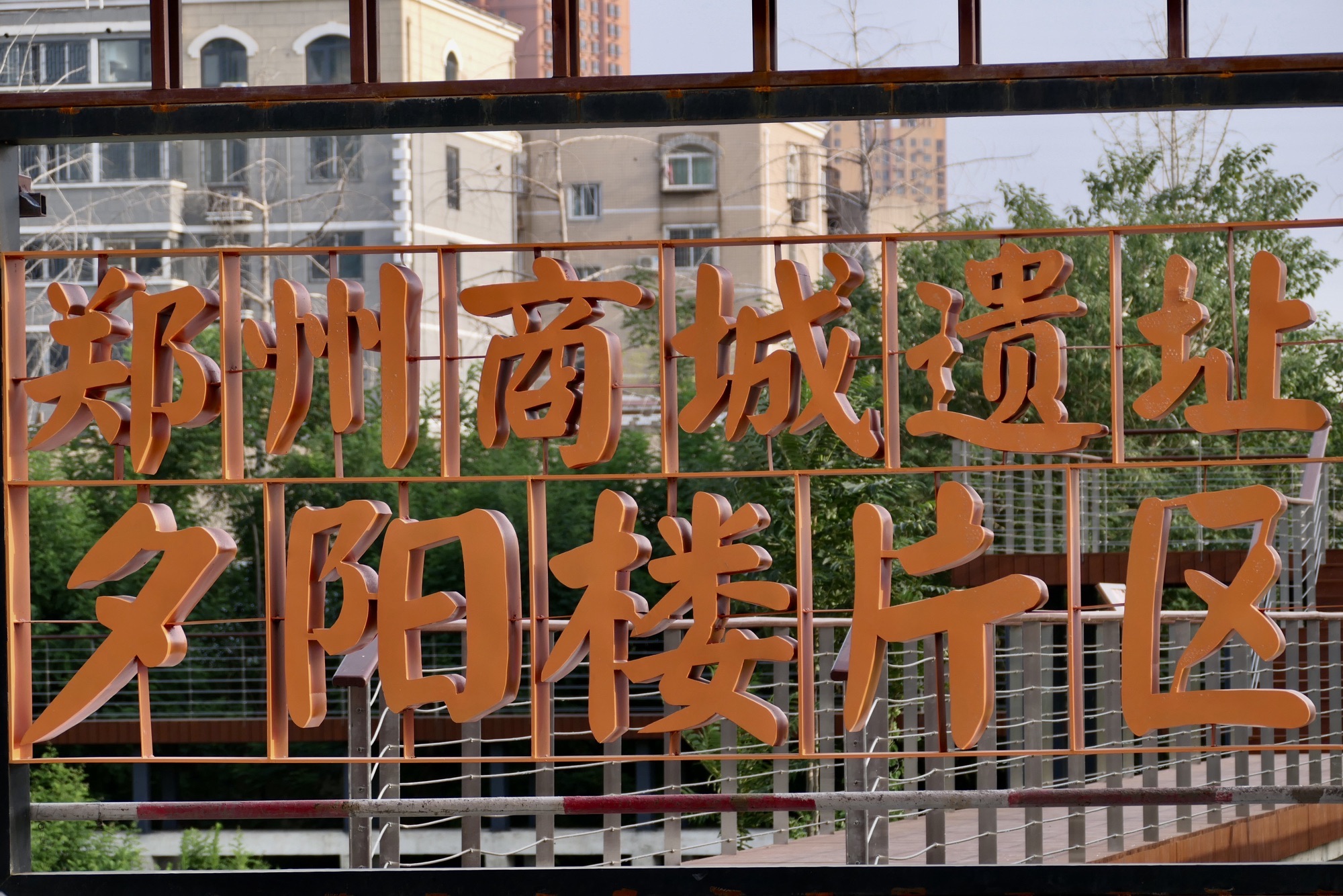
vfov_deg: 7.6
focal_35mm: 180
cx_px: 672
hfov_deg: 11.4
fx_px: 6716
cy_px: 448
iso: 125
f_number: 4
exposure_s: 1/320
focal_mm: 65.81
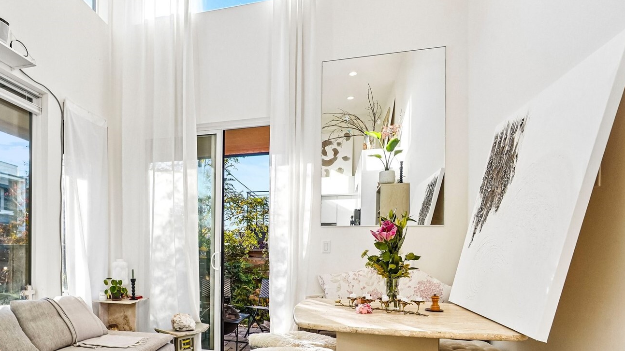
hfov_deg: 79.1
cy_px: 256
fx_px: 365
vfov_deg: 49.7
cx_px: 219
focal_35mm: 22
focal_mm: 16
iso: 1600
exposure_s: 1/400
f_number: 8
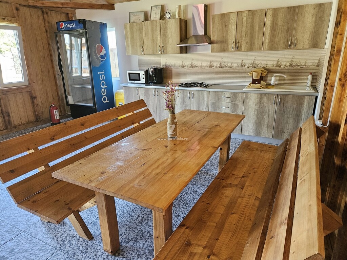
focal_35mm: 23
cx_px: 174
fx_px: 231
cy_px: 130
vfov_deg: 58.9
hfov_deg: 73.9
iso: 640
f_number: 1.8
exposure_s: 1/100
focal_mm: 5.4
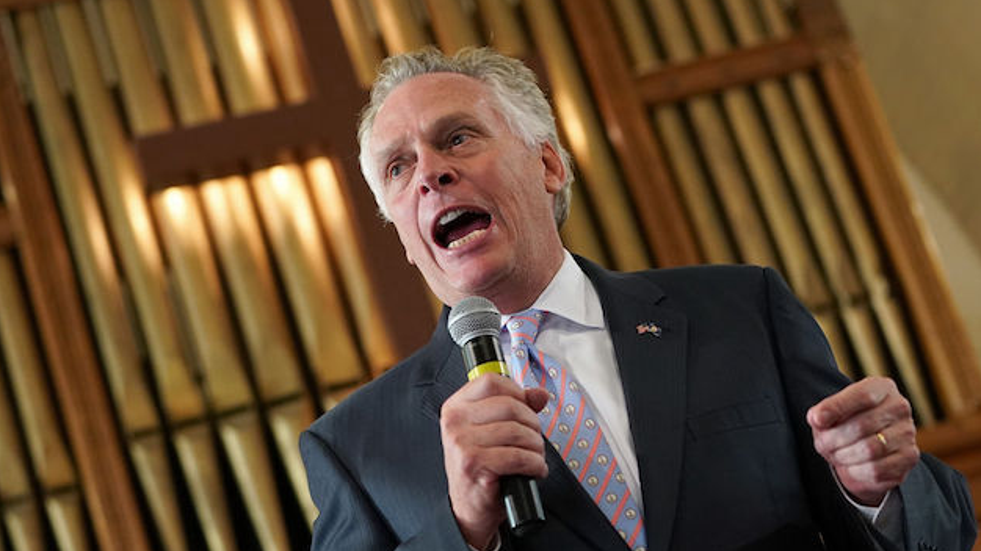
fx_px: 2029
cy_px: 285
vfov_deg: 15.5
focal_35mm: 78
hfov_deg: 27.2
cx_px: 490
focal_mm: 74
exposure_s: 1/400
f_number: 3.2
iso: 3200
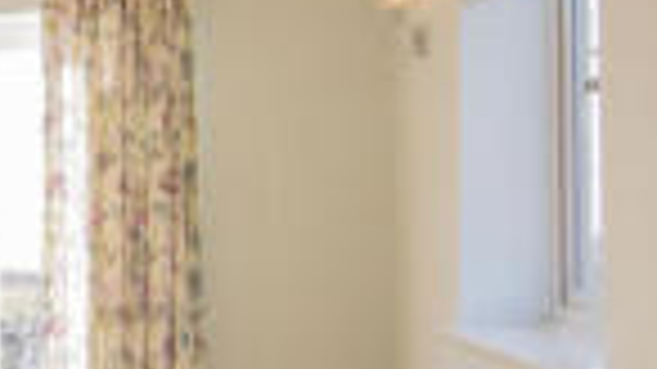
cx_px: -398
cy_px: 272
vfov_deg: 16.0
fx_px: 1306
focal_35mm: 75
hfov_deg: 22.0
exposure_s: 1/160
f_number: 8
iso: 800
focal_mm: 16
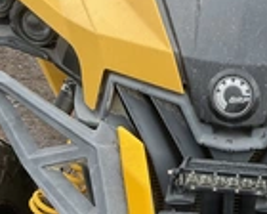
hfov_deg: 22.8
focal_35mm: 81
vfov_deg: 18.5
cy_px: 212
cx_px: 257
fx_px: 640
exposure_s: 1/173
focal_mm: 3
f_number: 1.8
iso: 20
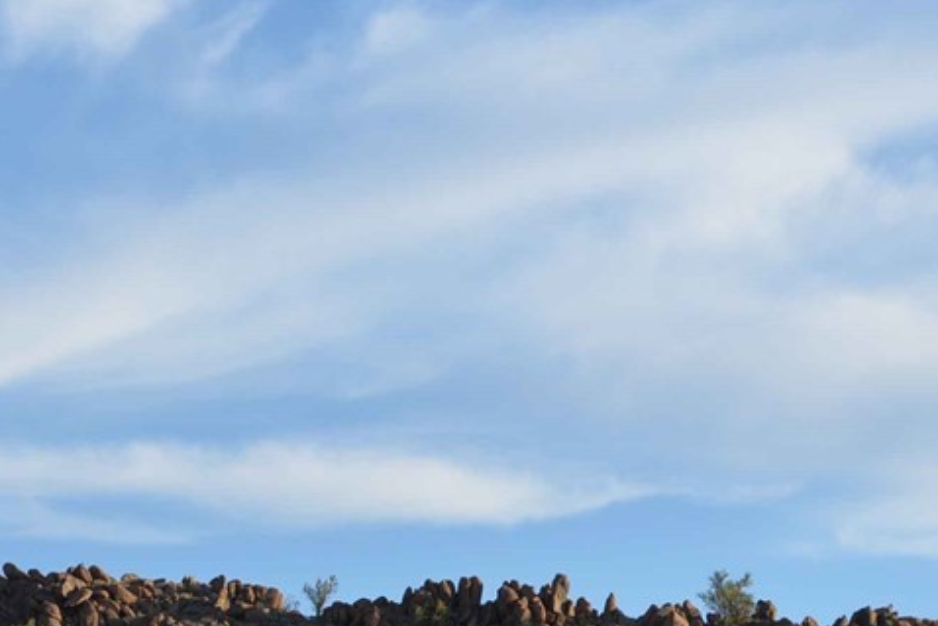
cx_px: 147
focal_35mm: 187
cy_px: 595
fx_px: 4877
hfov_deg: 10.9
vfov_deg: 7.3
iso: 100
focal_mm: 55
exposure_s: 1/200
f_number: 8
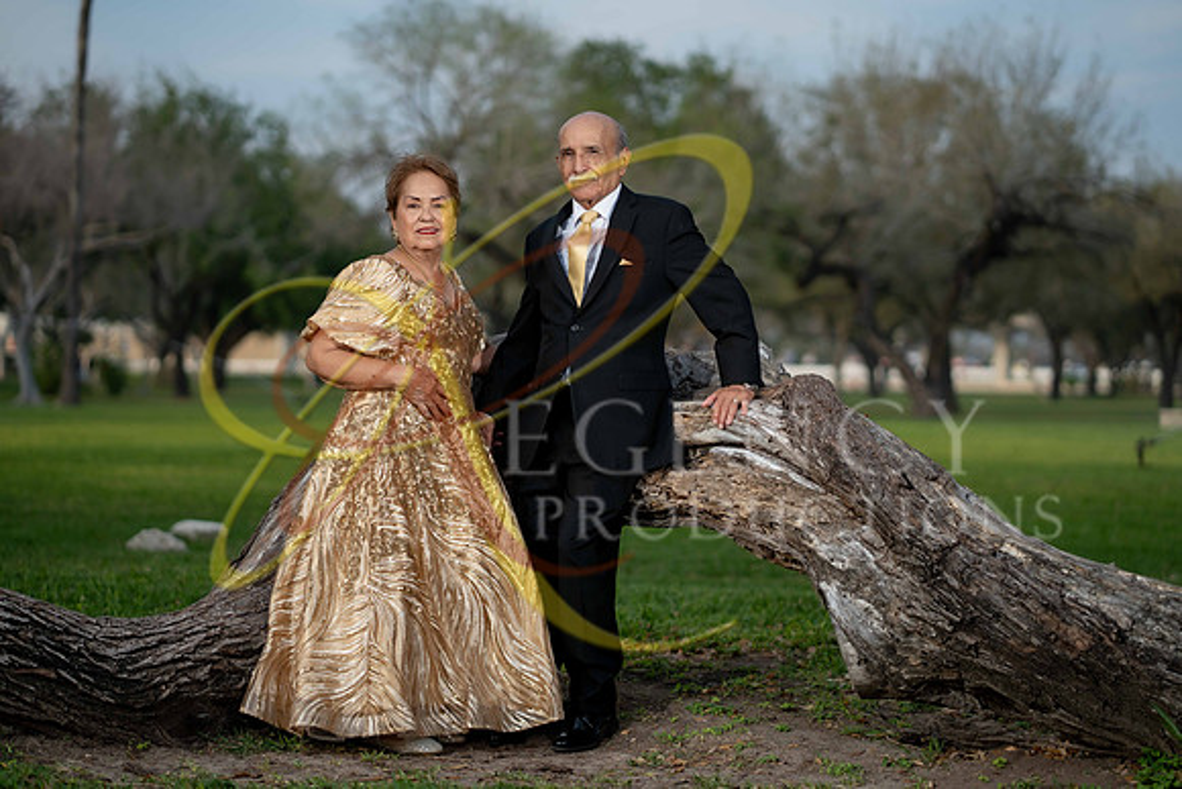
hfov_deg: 23.9
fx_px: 2791
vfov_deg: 16.1
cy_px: 394
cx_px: 591
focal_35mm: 85
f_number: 2.2
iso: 200
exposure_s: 1/2000
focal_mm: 85
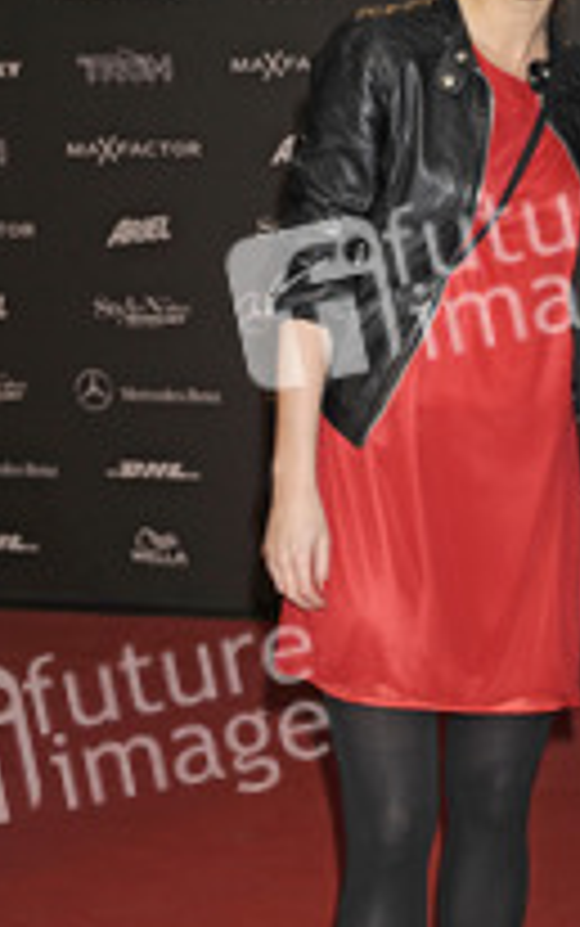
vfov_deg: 20.2
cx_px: 589
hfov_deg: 12.6
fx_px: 2601
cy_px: 508
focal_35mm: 103
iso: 800
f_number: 6.3
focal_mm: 52
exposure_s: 1/250
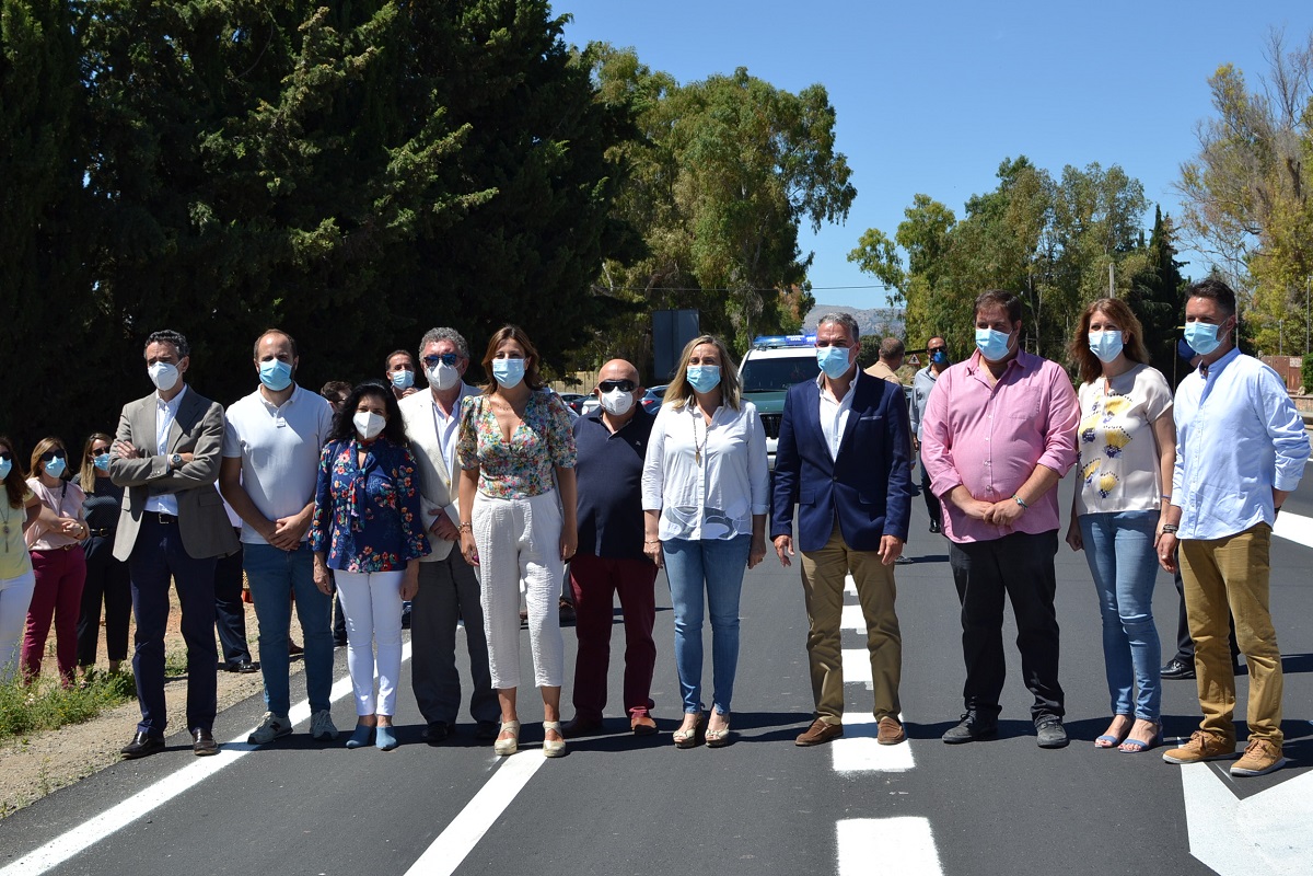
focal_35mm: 52
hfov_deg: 37.9
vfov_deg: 25.8
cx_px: 656
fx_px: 1915
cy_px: 438
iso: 100
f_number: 7.1
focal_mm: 35
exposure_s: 1/250
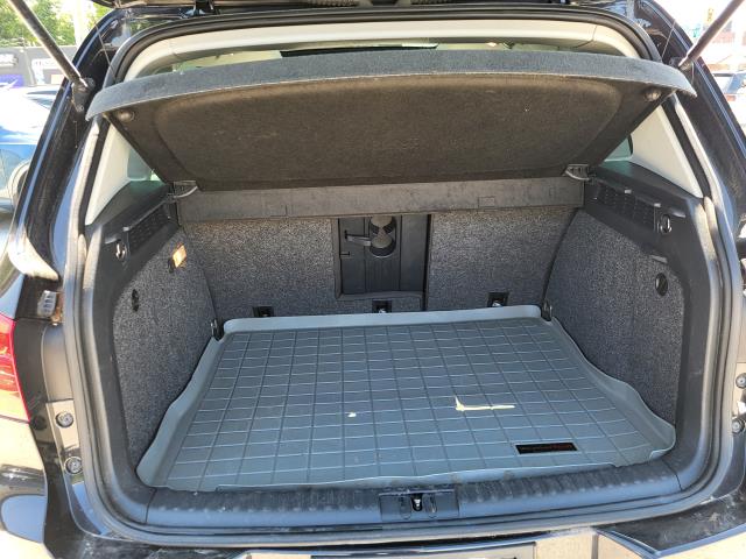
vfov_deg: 53.1
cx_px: 373
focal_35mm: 26
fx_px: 560
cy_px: 280
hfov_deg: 67.3
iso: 50
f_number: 1.8
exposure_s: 1/120
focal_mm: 5.4
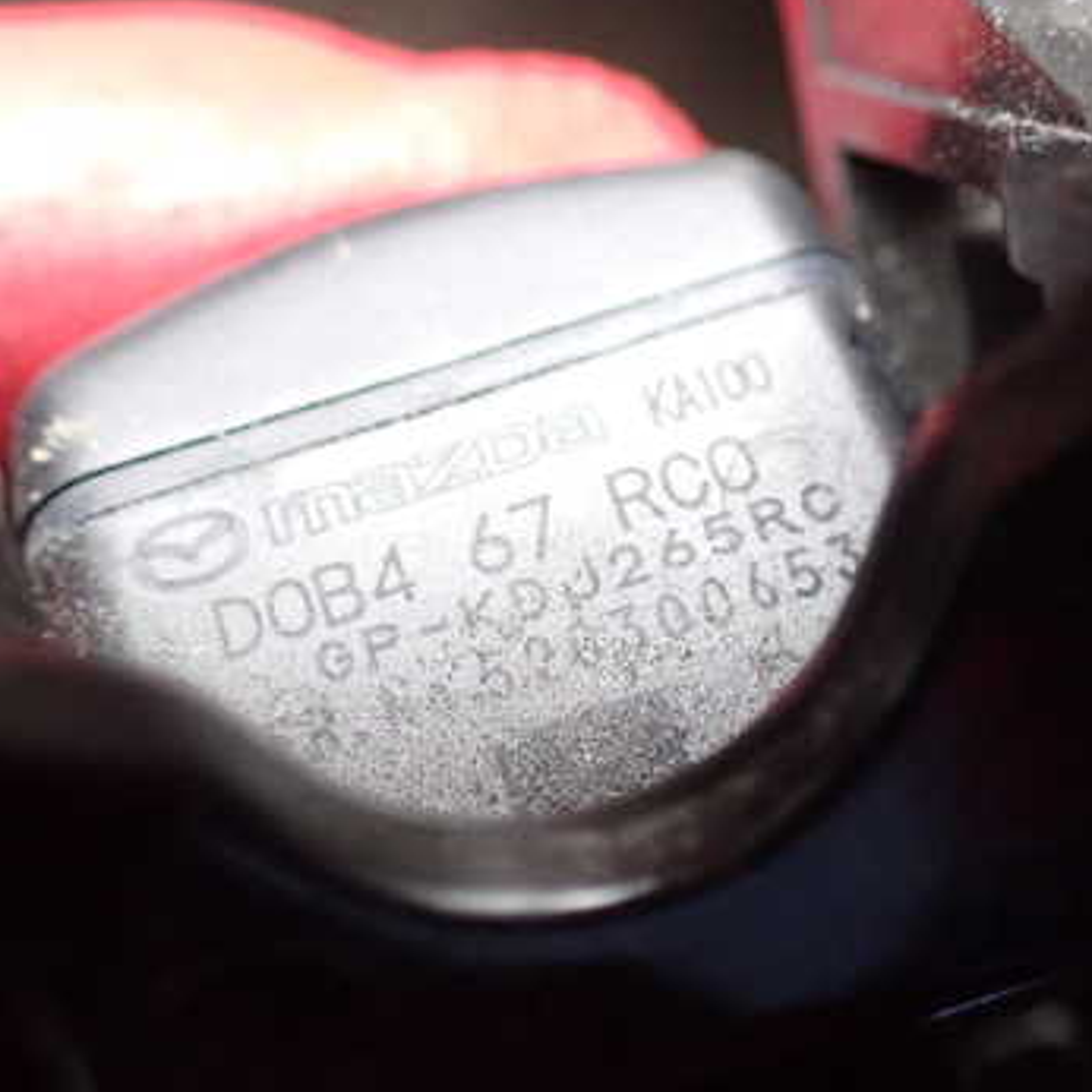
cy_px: 540
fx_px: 1642
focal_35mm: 46
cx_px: 489
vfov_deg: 36.8
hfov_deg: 36.8
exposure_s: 1/125
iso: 800
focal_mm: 5.4
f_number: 2.3
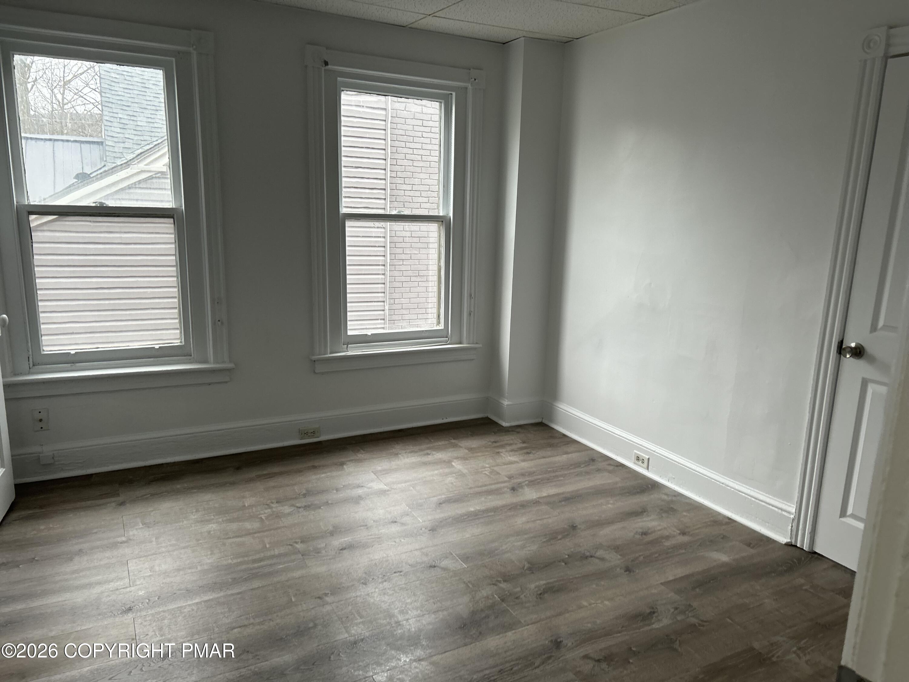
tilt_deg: -8.9
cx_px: 454
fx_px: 683
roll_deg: -1.0
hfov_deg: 67.3
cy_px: 341
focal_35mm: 26
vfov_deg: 53.1
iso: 80
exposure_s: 1/120
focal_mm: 5.7
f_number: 1.5
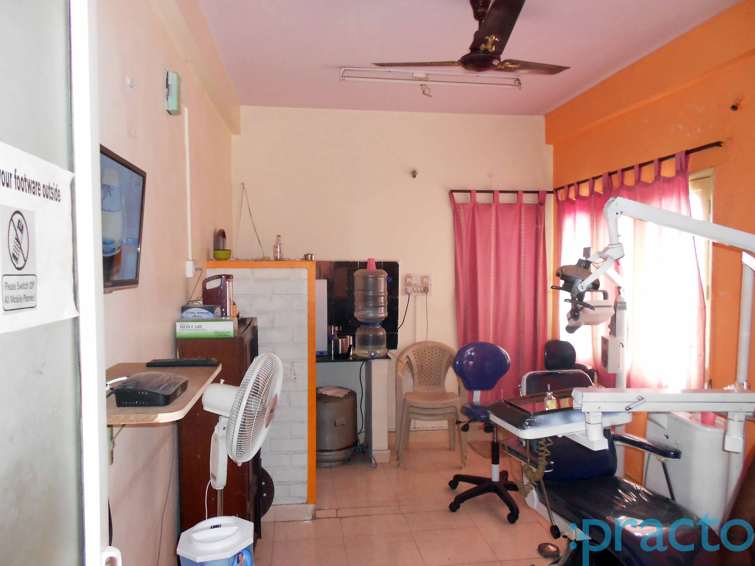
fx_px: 567
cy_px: 283
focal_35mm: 26
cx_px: 378
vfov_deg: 53.1
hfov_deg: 67.3
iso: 320
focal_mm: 4.6
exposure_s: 1/30
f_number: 3.2
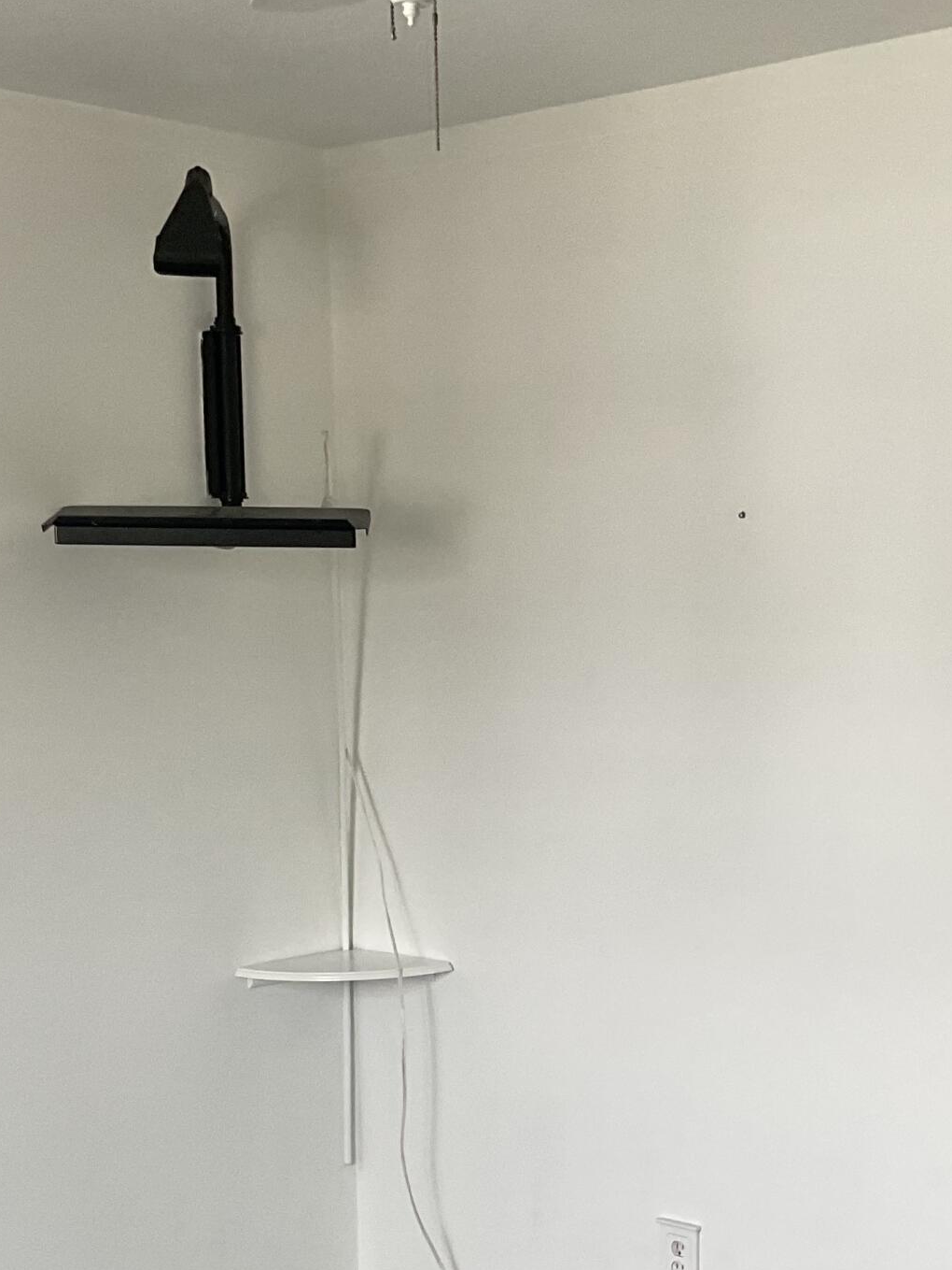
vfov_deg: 29.8
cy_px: 941
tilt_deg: -9.3
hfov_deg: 22.7
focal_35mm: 64
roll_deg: +0.2
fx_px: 2346
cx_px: 700
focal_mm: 3
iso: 64
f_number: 1.8
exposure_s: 1/120
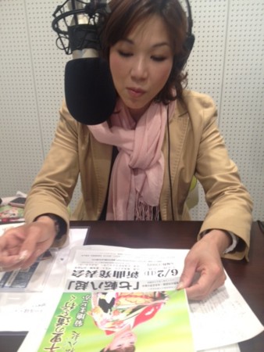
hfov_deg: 40.7
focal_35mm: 35
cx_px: 132
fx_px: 356
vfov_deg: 52.6
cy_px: 176
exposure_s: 1/20
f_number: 2.4
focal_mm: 4.28
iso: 80
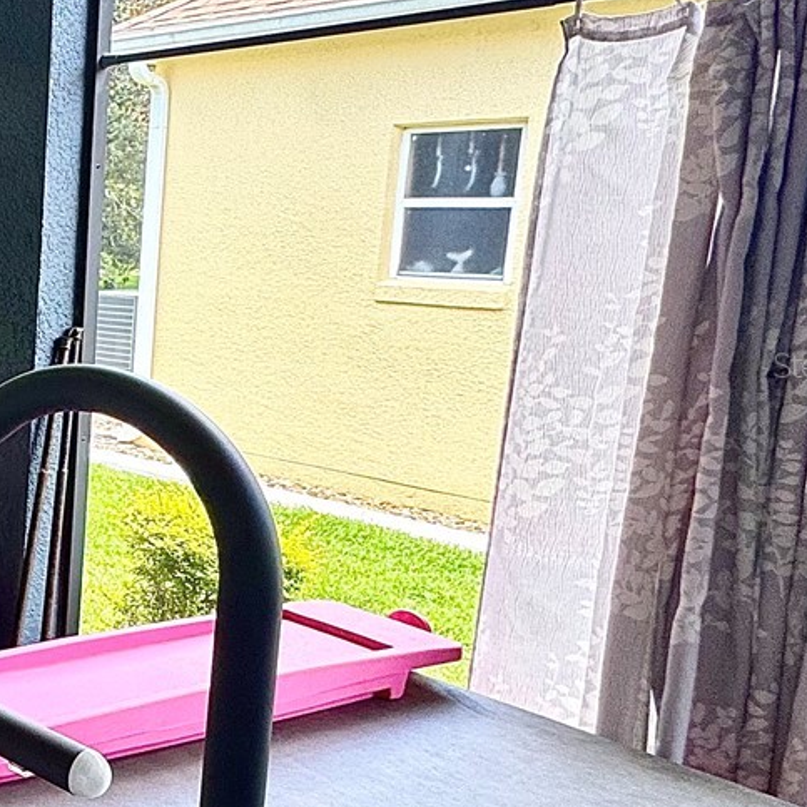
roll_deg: +0.6
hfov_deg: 27.7
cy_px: 364
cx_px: -406
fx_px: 1081
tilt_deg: -9.4
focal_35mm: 41
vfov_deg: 40.9
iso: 100
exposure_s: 1/99
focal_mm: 2.22
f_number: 2.2
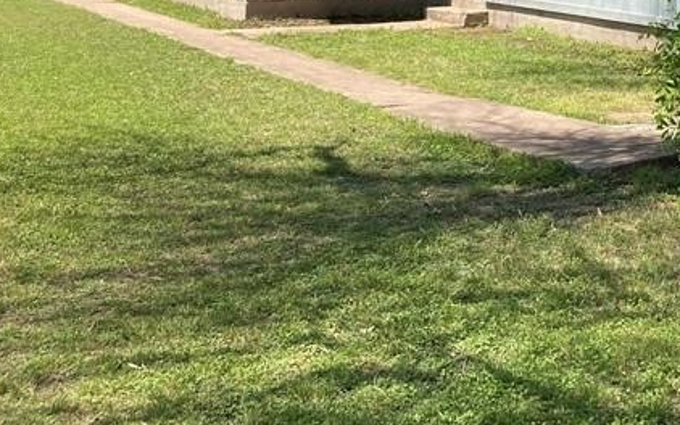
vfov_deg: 17.1
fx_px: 1335
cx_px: 648
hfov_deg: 27.3
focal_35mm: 72
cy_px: -114
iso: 20
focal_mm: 3.99
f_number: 1.8
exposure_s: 1/1185
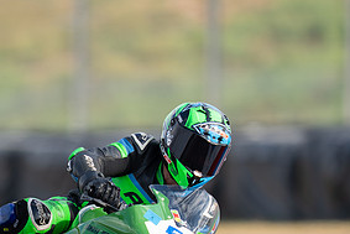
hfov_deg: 1.9
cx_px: 24
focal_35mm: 1103
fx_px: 10729
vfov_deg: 1.2
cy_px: 235
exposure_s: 1/500
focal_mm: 400
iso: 100
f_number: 3.2
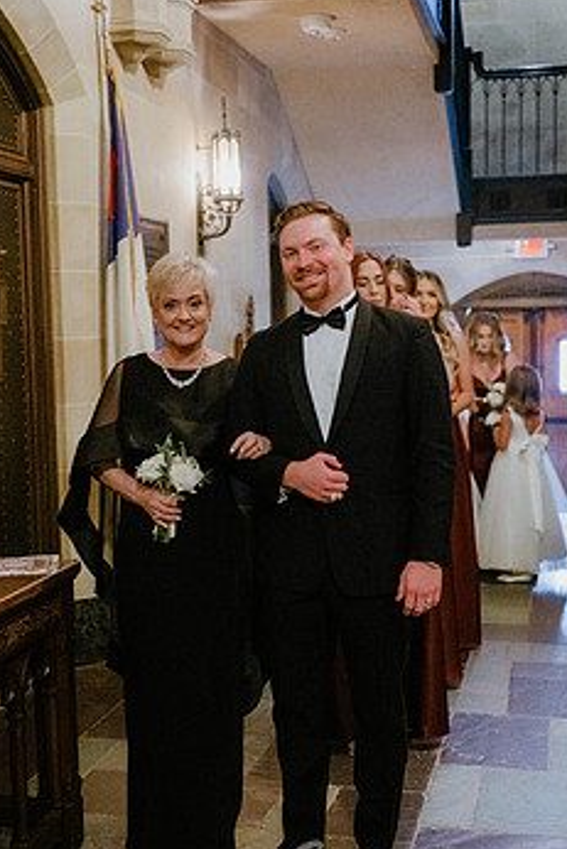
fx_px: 1227
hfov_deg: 26.0
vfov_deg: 38.1
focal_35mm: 52
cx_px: 250
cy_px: 461
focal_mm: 40
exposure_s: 1/160
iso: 10000
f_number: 2.8
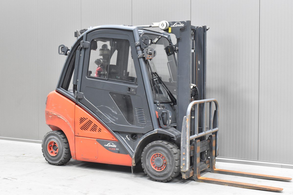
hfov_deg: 42.3
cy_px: 98
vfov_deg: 28.9
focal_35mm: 46
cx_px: 146
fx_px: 378
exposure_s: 1/10
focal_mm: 31
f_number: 7.1
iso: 1600
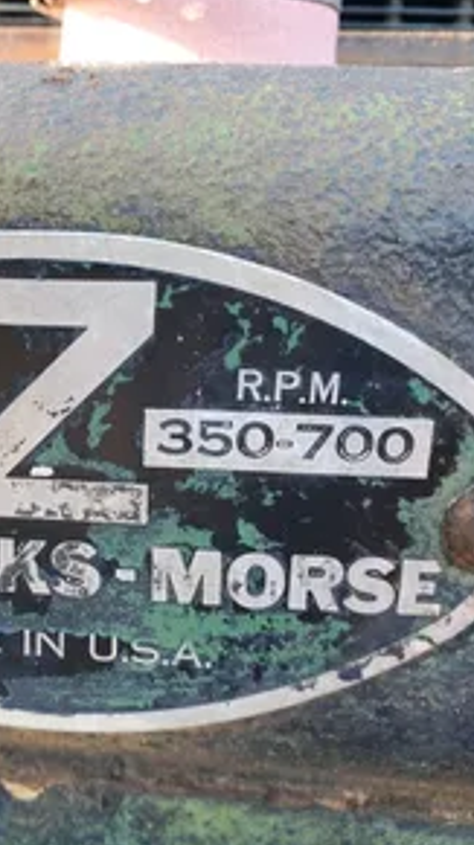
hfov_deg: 29.2
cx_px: 58
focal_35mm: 39
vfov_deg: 51.7
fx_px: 874
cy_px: 424
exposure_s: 1/120
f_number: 2.4
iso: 125
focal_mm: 4.3
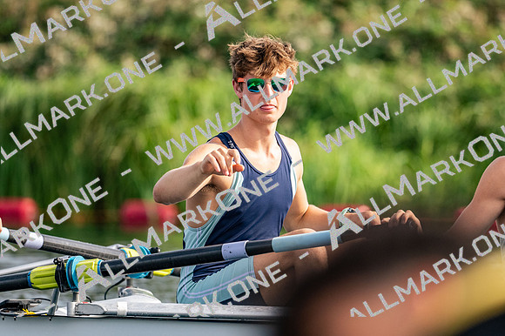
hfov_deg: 3.4
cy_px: 168
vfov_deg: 2.3
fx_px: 8412
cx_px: 252
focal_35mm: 600
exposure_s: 1/2500
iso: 560
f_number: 4.5
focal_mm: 400
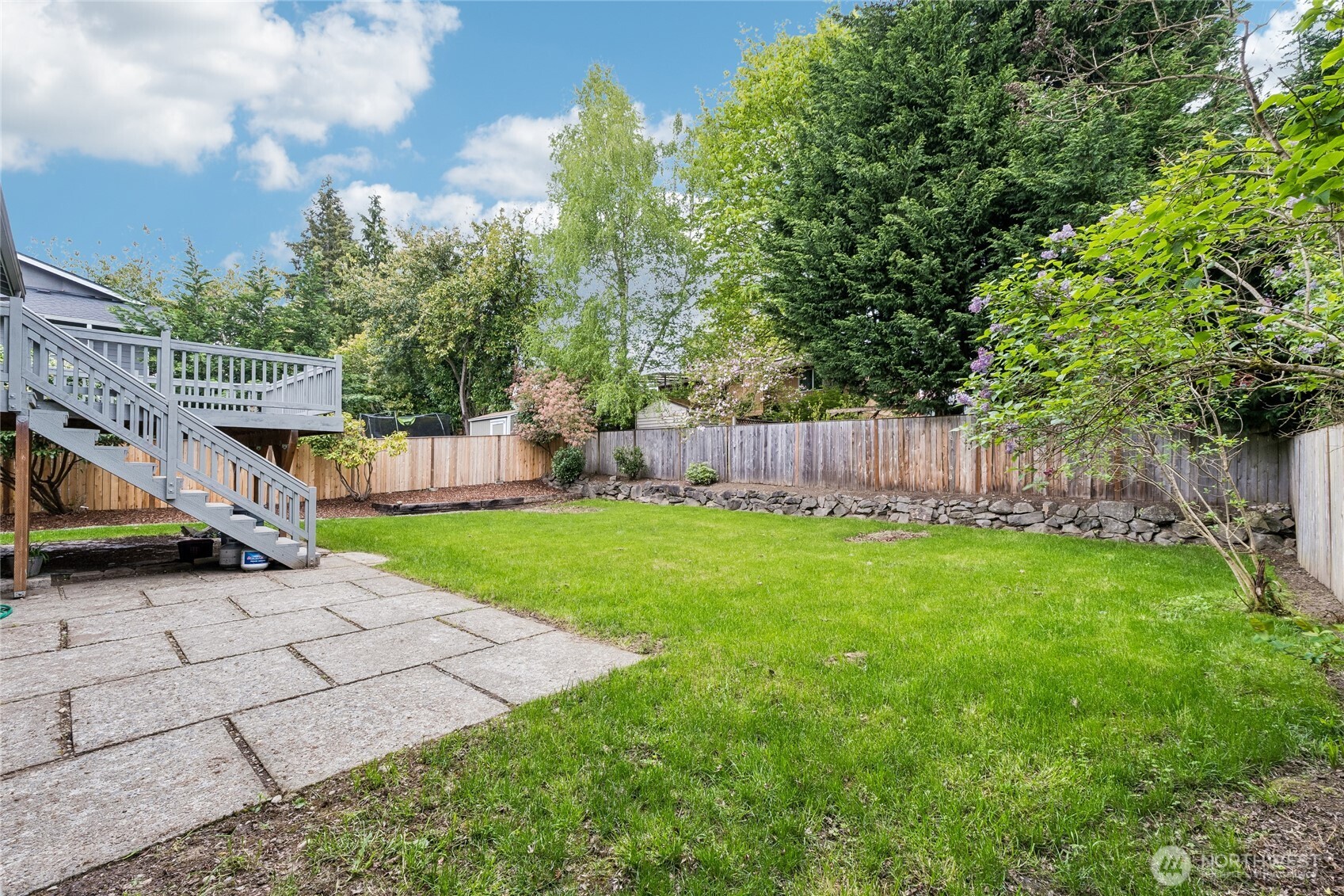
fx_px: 560
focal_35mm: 15
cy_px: 448
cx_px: 672
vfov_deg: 77.3
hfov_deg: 100.4
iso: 250
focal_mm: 10
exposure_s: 1/8
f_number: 9
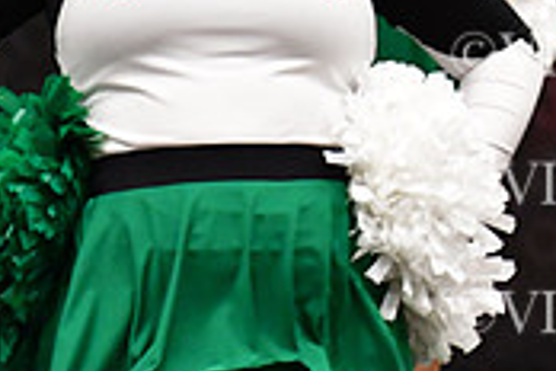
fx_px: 15459
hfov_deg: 2.1
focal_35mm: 1001
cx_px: 914
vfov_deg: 1.4
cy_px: -139
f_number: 3.5
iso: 5000
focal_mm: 200
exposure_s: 1/500
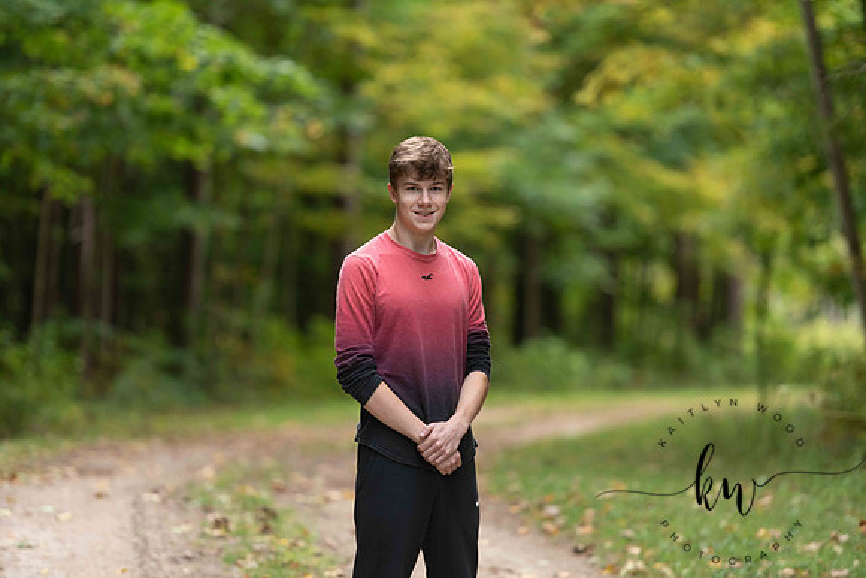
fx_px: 4571
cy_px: 289
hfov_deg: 10.8
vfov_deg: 7.2
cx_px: 433
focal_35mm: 190
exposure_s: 1/320
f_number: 2.8
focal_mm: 190
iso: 500
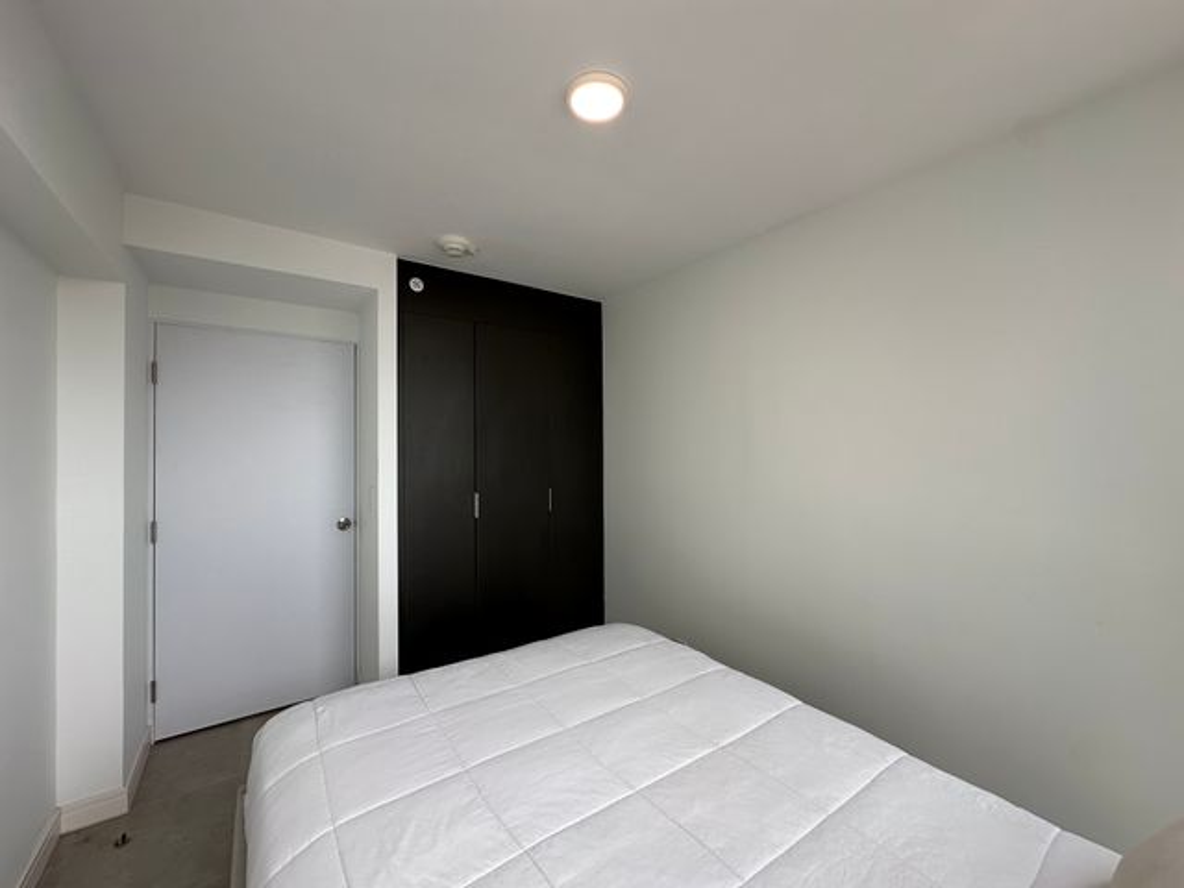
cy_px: 444
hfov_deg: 102.1
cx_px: 592
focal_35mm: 14
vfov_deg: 85.7
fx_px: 479
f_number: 2.2
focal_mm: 2.22
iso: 64
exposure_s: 1/120
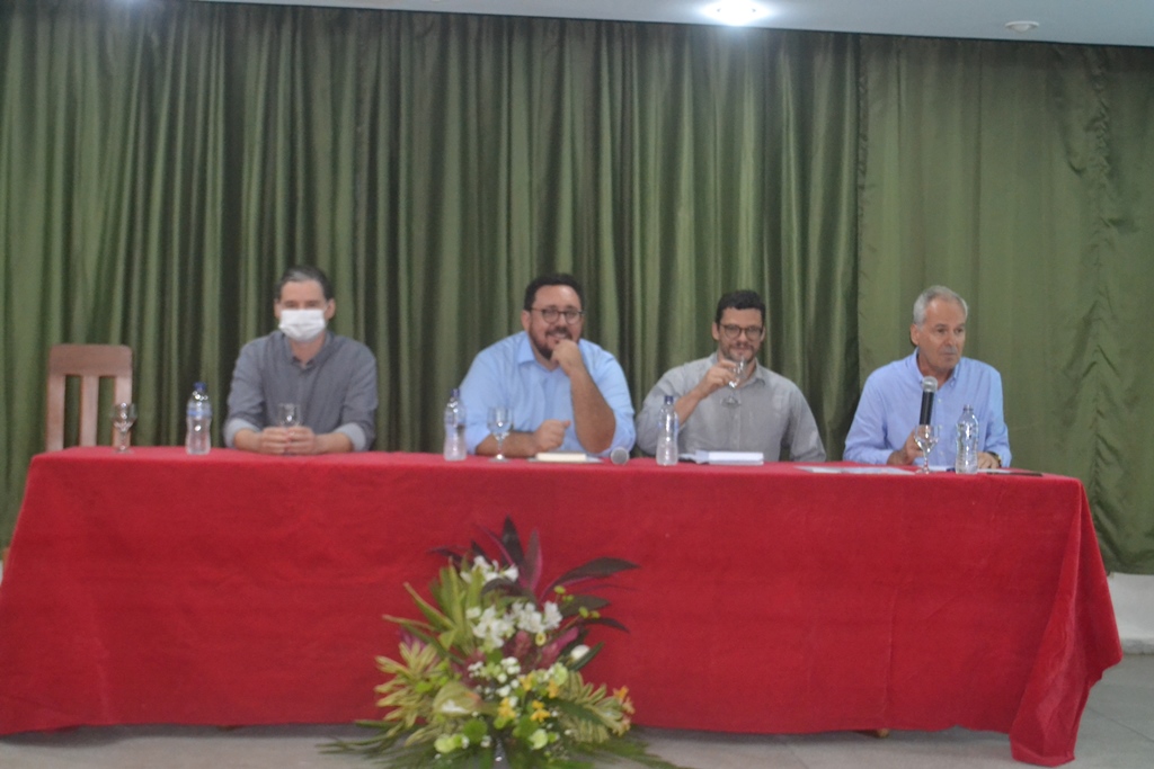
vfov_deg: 28.1
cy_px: 384
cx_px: 577
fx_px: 1539
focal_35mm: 48
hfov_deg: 41.1
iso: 3200
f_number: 4.8
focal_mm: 32
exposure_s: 1/60
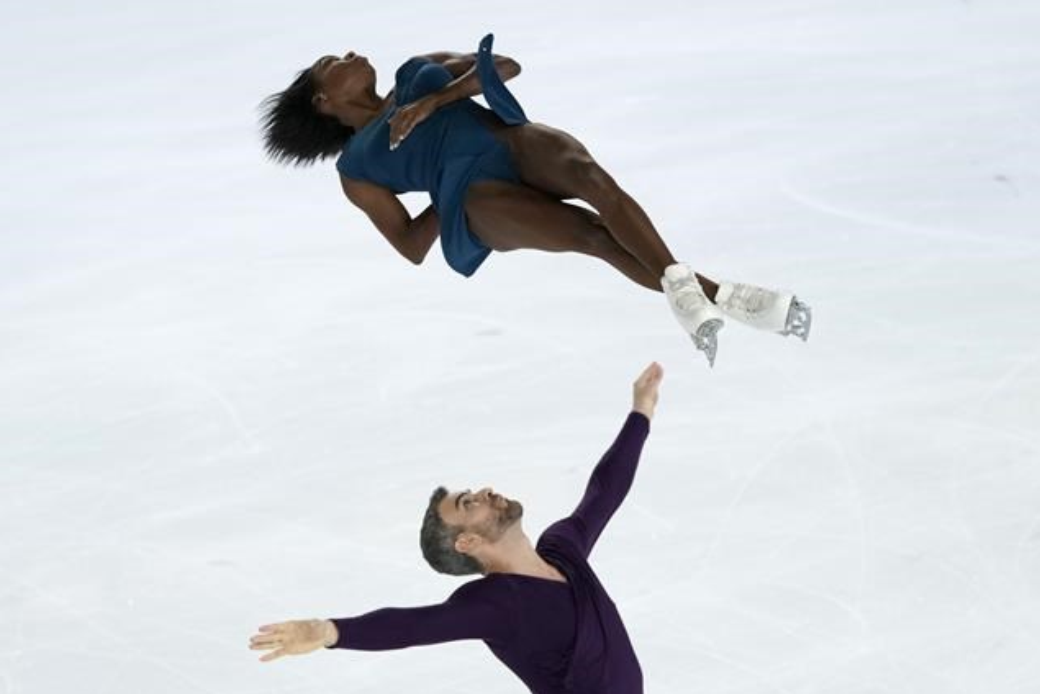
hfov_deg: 9.1
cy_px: 349
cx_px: 529
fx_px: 6503
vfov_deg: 6.1
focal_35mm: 225
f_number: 2.8
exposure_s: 1/2000
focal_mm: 147
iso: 1600
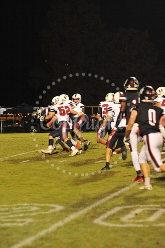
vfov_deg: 17.1
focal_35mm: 120
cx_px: 82
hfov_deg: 11.4
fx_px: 826
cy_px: 124
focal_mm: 120
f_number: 4
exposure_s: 1/320
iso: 6400
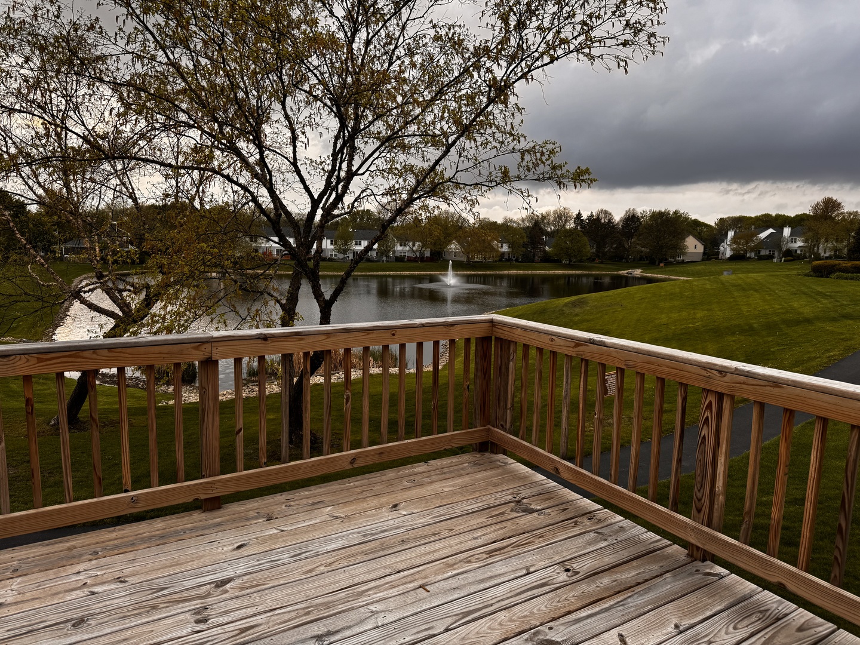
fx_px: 596
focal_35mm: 24
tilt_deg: -8.6
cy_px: 322
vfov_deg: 56.8
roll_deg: -1.5
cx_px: 430
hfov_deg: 71.6
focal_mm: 6.76
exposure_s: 1/236
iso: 64
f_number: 1.78
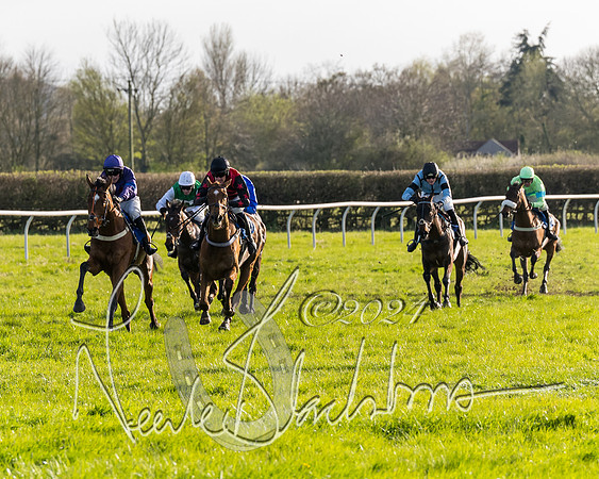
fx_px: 5680
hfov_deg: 6.0
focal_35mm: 321
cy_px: 237
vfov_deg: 4.8
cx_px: 215
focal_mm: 120
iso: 400
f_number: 4
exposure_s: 1/1600
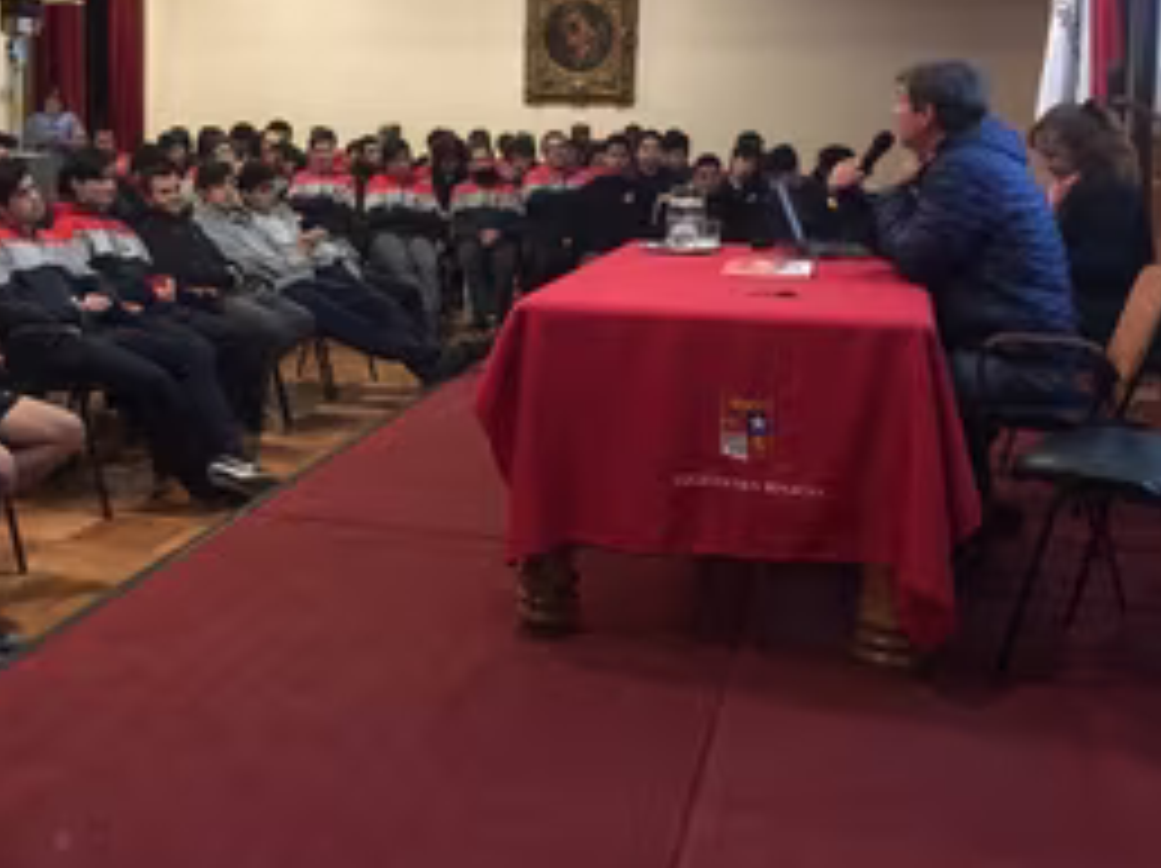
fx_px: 1508
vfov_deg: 31.6
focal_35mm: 45
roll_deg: -0.5
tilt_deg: -4.7
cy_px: 229
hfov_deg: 41.5
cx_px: 369
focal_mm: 4.15
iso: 125
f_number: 2.2
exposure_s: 1/8
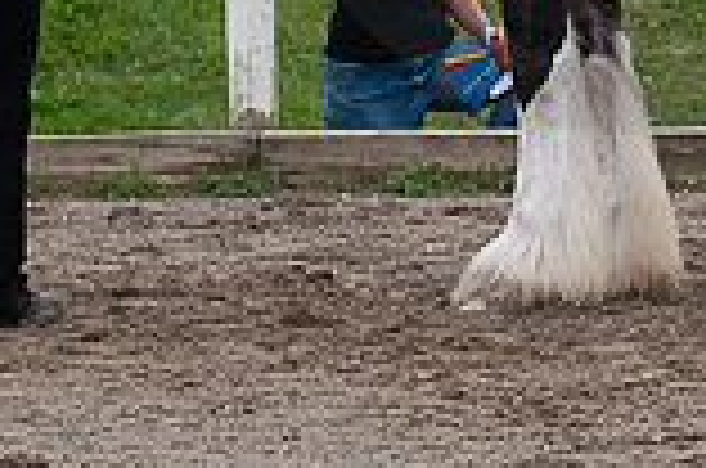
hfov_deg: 4.6
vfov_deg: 3.0
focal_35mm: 449
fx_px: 8787
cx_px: 612
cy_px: -254
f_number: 5.6
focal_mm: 140
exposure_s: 1/1250
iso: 1600
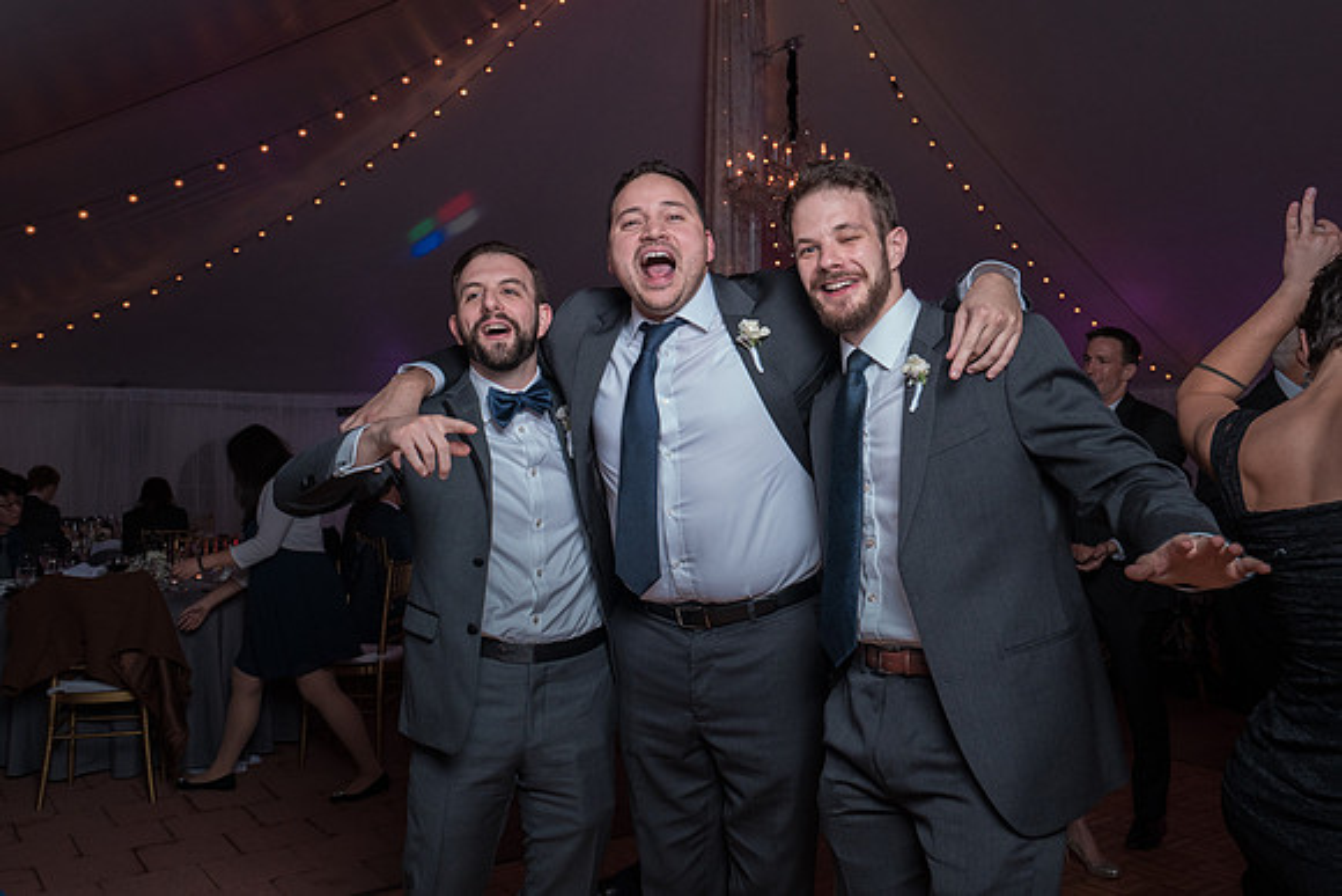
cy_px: 420
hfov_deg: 60.6
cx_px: 685
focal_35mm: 31
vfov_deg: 42.6
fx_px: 1149
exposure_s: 1/100
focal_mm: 29
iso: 2000
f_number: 5.6
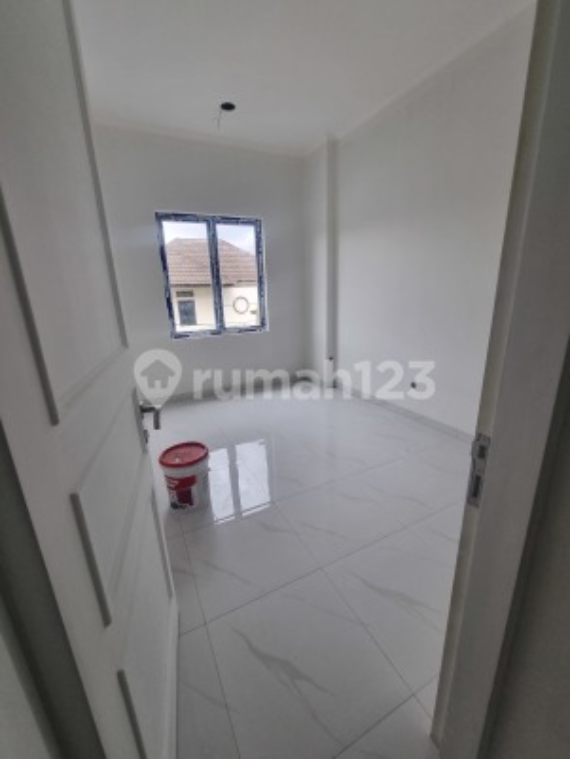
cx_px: 285
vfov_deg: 106.2
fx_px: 285
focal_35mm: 13
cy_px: 380
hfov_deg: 89.9
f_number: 2.2
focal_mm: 2.2
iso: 80
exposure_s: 1/100
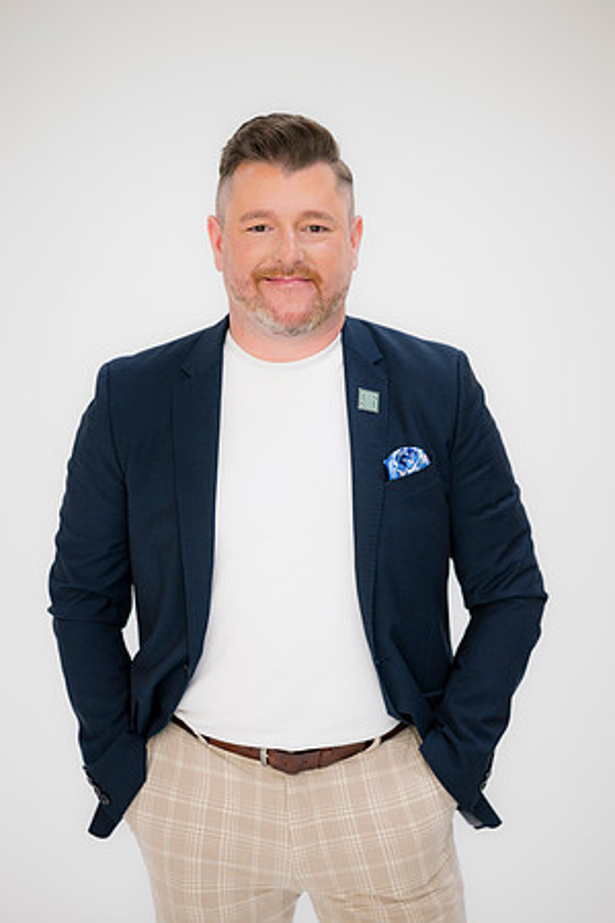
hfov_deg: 16.1
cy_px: 462
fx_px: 2178
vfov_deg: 23.9
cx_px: 308
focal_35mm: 85
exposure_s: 1/125
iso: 200
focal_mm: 85
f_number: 2.2
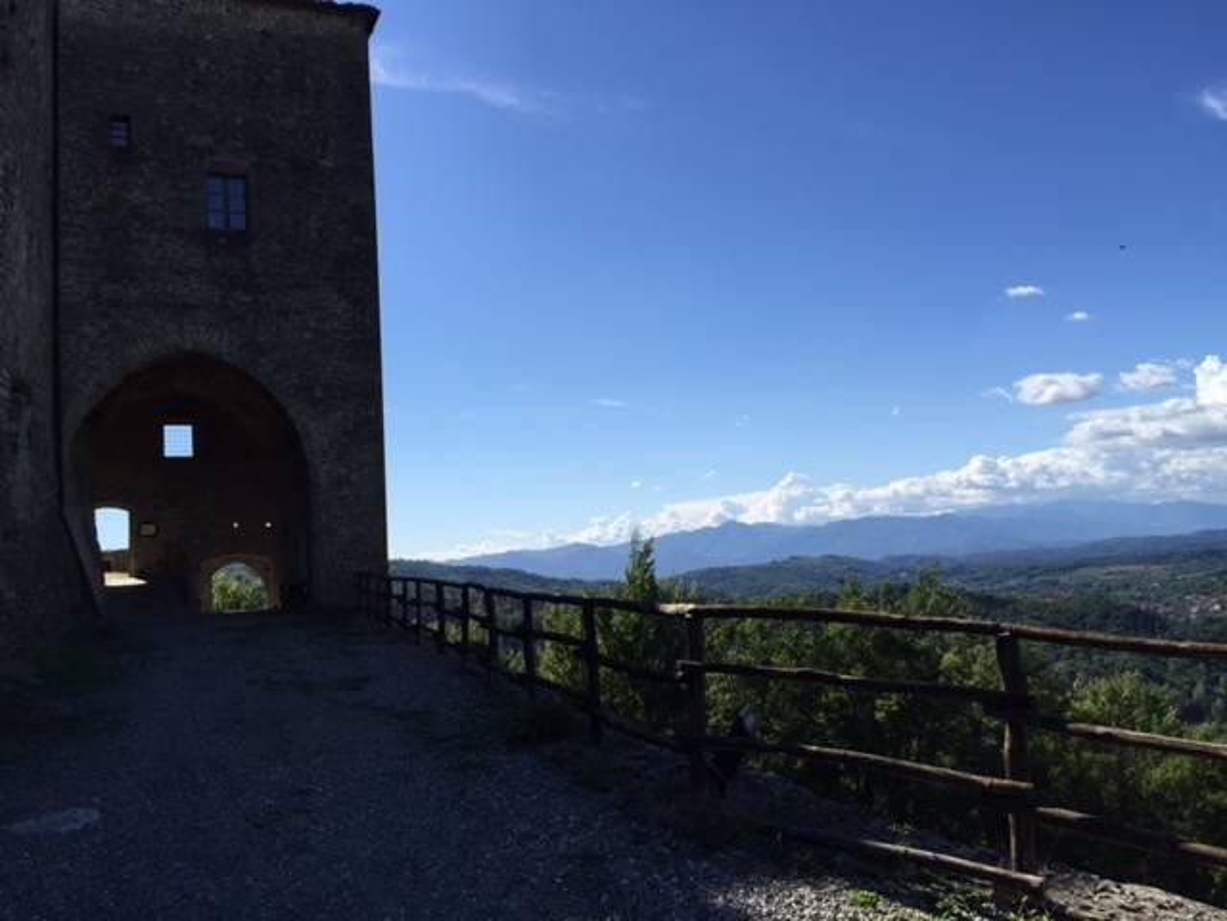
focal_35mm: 29
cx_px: 614
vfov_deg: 48.2
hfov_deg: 61.7
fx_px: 1028
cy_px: 460
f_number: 2.2
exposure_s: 1/2639
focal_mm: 4.15
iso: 32
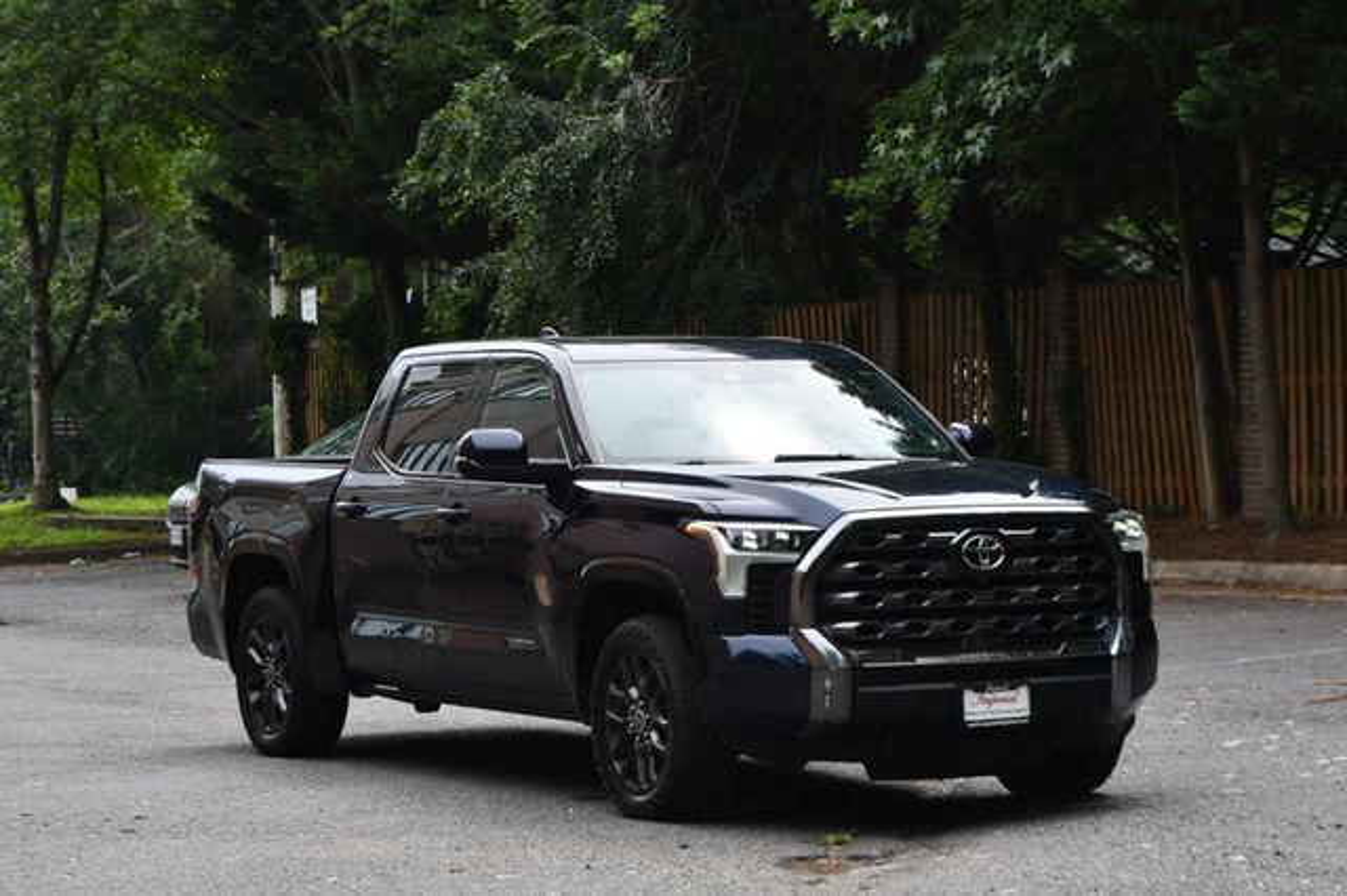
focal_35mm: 105
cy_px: 448
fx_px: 3927
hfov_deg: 19.5
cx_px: 674
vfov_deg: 13.0
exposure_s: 1/250
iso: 200
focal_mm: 70
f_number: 7.1
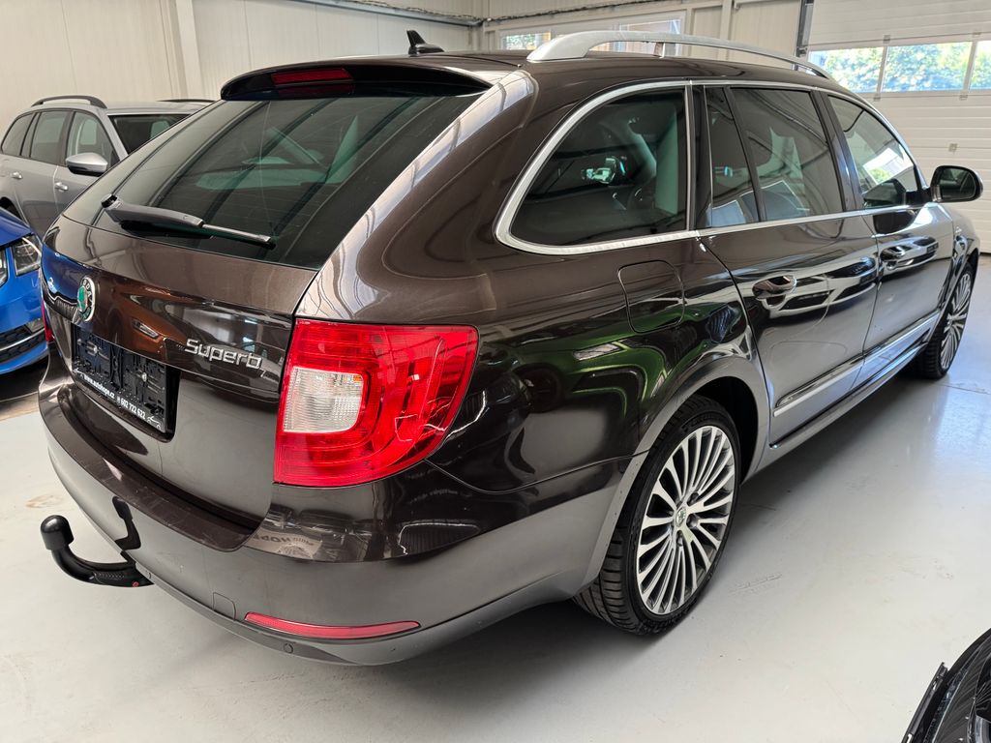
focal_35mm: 24
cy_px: 372
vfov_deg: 56.8
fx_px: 687
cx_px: 496
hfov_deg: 71.6
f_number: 1.78
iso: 250
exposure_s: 1/60
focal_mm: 6.76
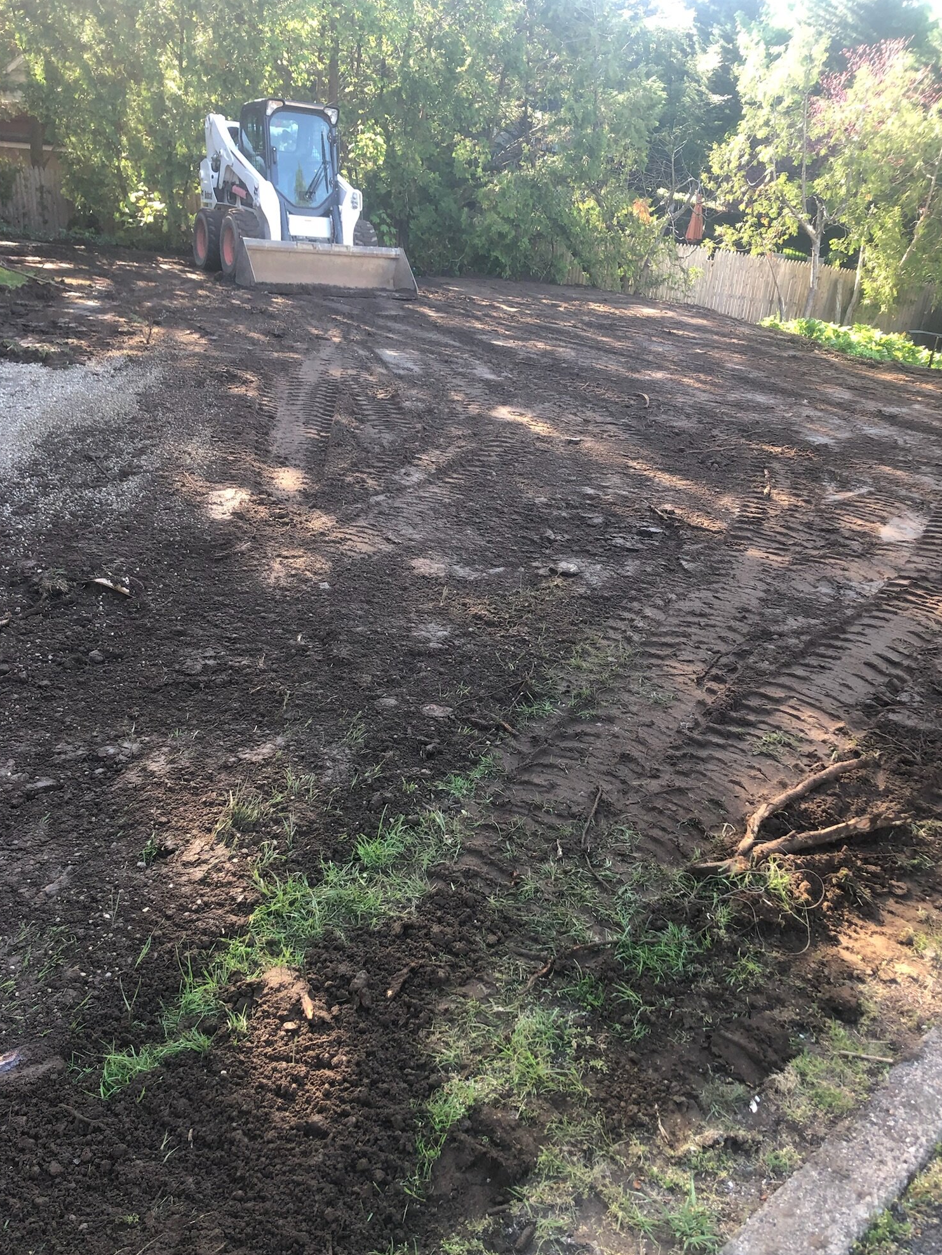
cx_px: 469
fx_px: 1052
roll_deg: -4.8
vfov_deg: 61.6
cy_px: 647
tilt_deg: -24.8
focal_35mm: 29
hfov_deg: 48.2
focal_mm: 3.99
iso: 40
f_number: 1.8
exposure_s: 1/120
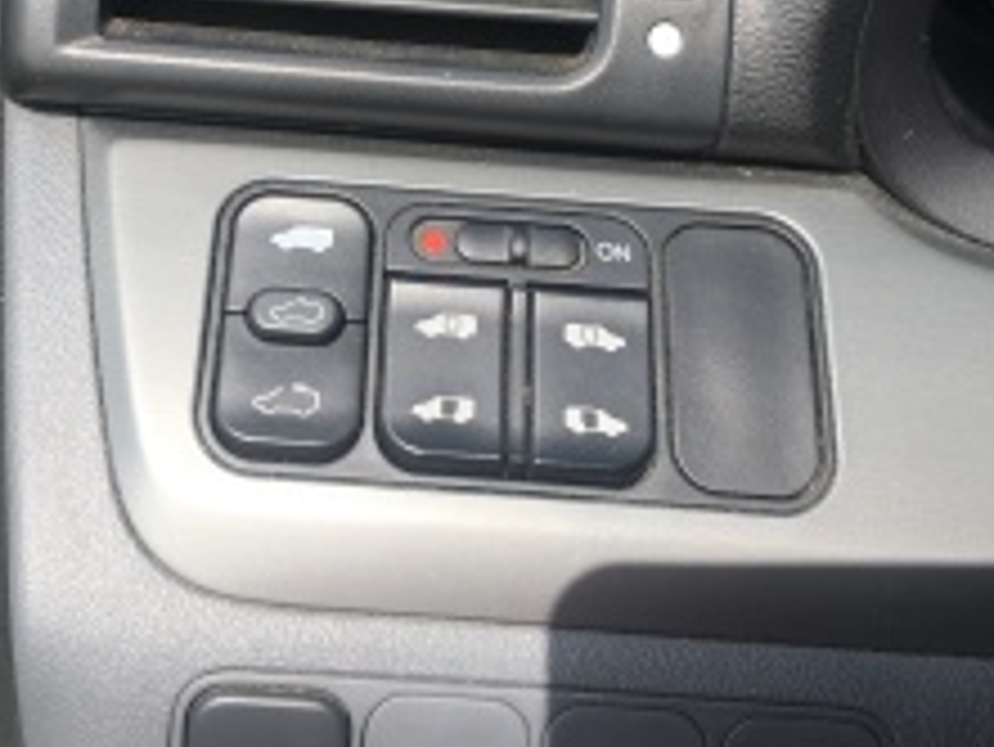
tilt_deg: -31.7
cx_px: 355
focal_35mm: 48
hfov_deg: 39.3
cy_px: 180
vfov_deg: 29.8
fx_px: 1379
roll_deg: +0.1
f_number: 2.2
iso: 25
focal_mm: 4.15
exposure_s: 1/657
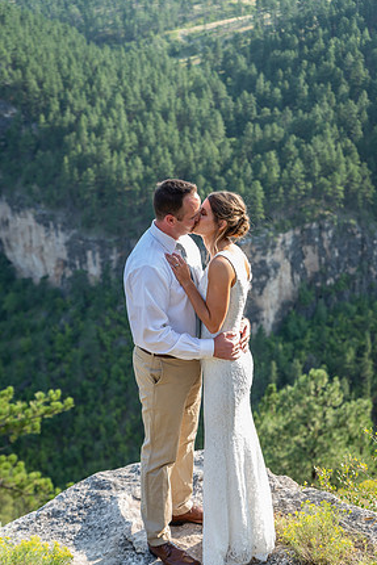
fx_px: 1067
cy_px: 290
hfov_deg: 20.0
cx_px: 187
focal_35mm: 68
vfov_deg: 29.6
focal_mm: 65
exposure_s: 1/320
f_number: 3.5
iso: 200
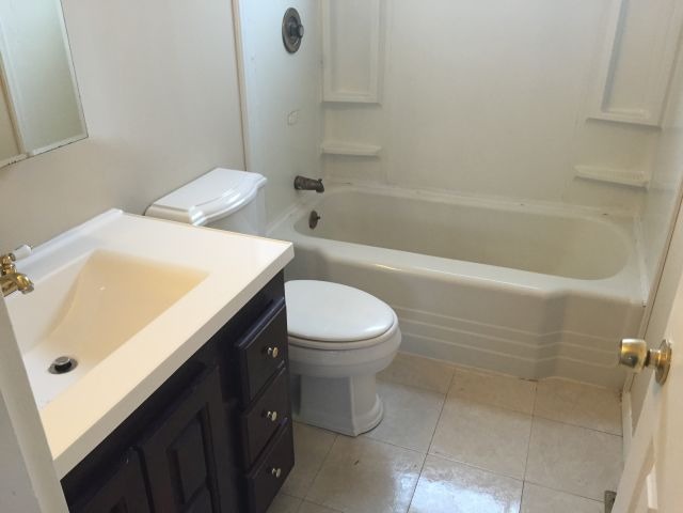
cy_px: 256
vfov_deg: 48.2
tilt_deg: -28.0
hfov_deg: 61.7
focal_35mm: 29
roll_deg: +0.0
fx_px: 572
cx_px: 342
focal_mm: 4.15
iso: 125
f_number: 2.2
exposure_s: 1/30
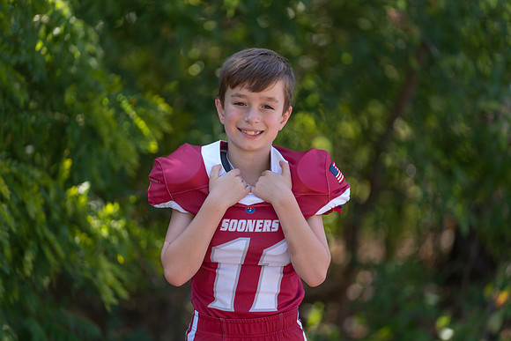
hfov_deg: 12.9
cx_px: 256
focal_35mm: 159
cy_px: 170
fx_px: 2257
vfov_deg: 8.6
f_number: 2.8
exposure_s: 1/320
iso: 80
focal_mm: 159
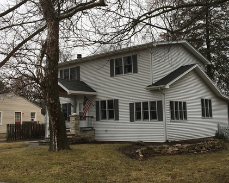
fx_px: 292
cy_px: 87
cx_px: 116
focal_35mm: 43
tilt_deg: +9.2
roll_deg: +0.5
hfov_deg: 42.9
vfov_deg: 34.9
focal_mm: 4.15
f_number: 2.2
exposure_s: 1/379
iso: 25
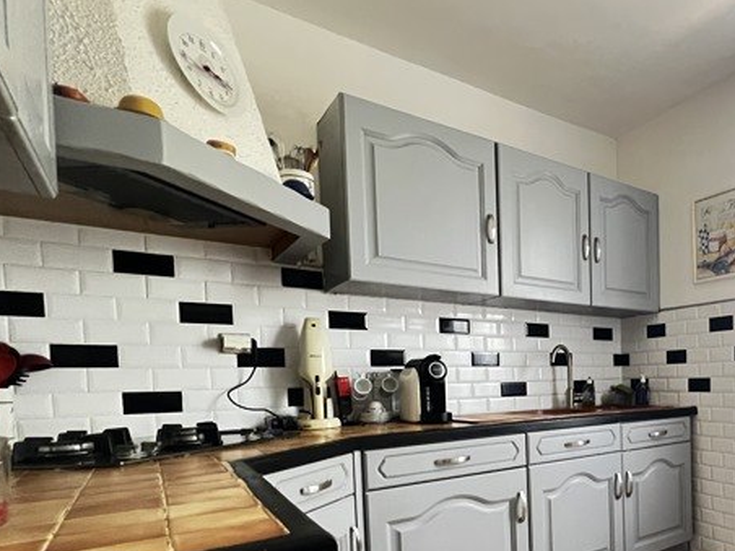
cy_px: 403
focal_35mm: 23
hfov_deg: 64.2
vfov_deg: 56.4
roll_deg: +1.9
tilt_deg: -3.3
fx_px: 488
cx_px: 633
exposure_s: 1/50
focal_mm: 1.57
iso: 1000
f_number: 1.8
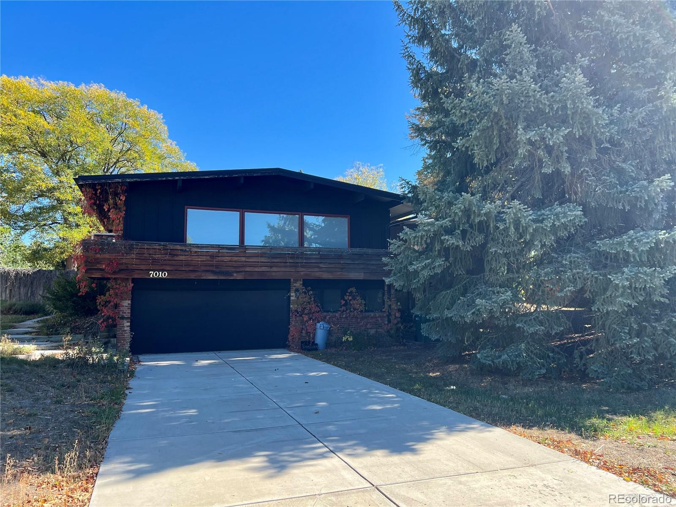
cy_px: 254
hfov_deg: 67.3
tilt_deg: +5.0
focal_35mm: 26
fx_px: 508
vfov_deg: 53.1
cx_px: 338
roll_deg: +0.5
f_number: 1.5
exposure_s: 1/1089
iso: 50
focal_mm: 5.7
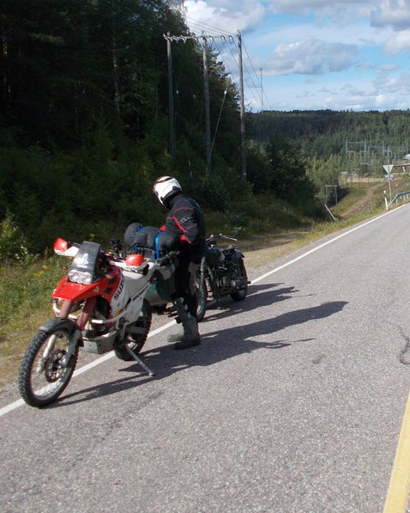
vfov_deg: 52.8
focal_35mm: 34
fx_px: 515
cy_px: 257
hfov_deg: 42.7
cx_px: 280
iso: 80
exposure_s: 1/200
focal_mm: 4.6
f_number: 8
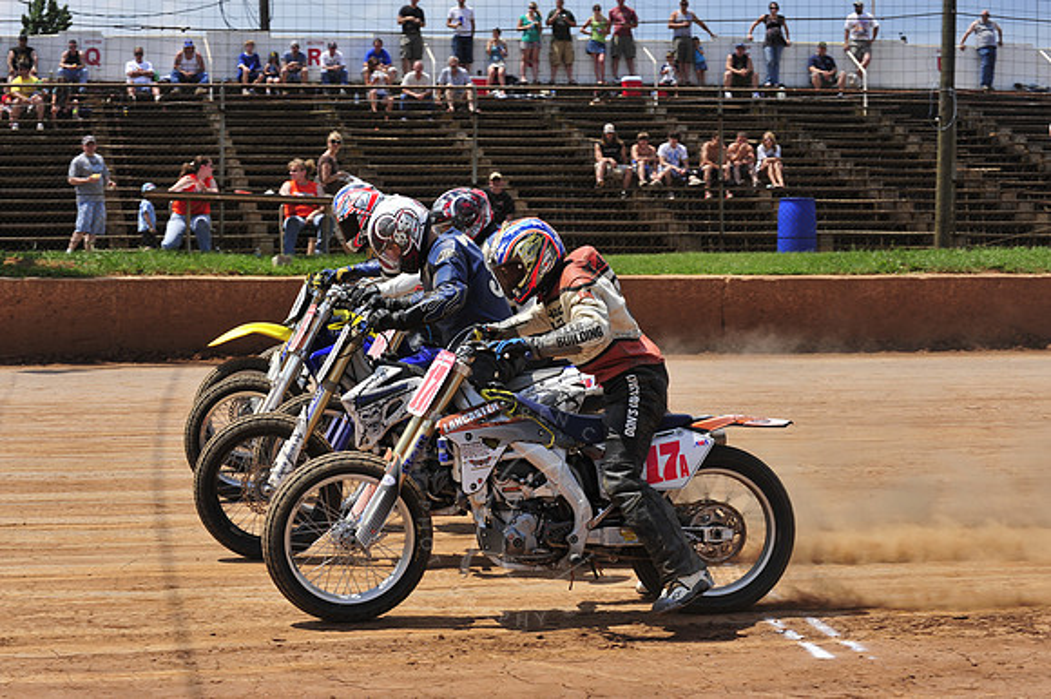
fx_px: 2334
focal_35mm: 80
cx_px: 526
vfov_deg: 17.0
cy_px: 350
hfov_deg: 25.4
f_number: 10
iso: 200
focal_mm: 80
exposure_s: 1/400
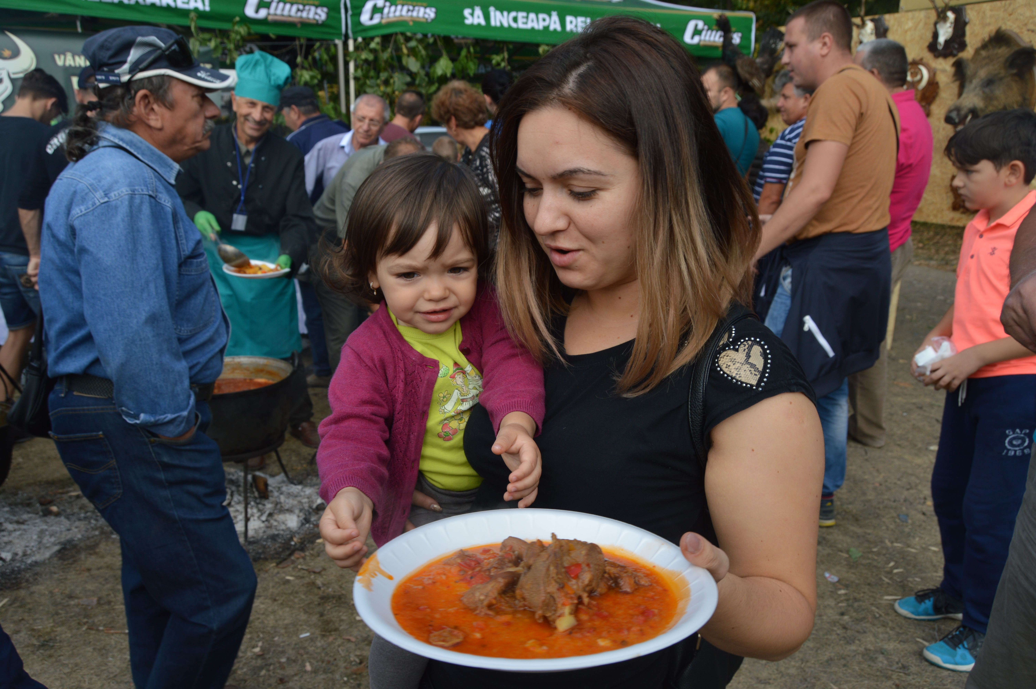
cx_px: 518
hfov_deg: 67.4
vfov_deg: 47.8
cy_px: 344
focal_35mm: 27
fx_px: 776
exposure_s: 1/160
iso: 100
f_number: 6.3
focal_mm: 18
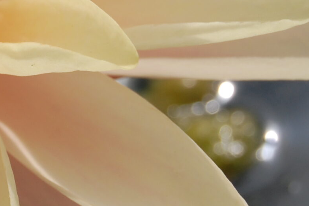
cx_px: -86
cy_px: -51
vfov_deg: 5.1
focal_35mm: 270
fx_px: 2313
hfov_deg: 7.6
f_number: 11
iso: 200
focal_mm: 55
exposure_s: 1/500
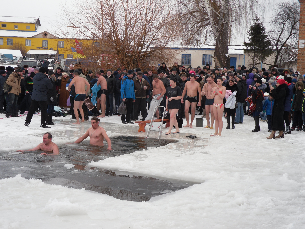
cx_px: 152
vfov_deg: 26.6
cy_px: 114
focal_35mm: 55
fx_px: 485
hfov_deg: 34.9
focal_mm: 9.83
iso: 80
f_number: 4
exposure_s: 1/215
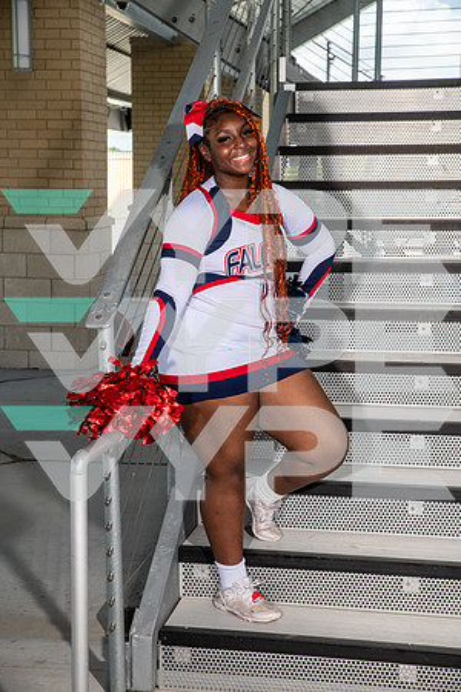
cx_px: 230
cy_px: 346
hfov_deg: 20.9
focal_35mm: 65
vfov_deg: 31.0
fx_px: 1248
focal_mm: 65
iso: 200
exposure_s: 1/320
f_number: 7.1
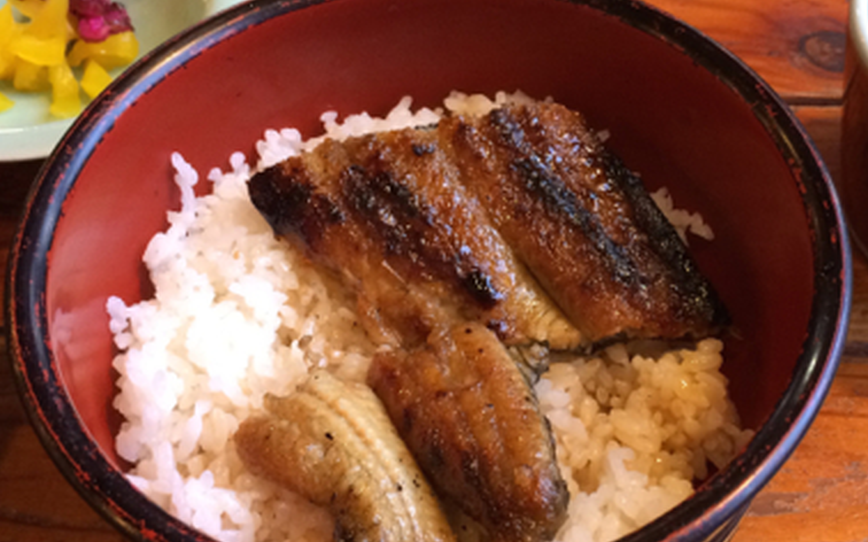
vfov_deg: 24.8
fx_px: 1230
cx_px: 494
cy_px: 204
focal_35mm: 52
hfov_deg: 38.8
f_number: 2.2
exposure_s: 1/30
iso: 200
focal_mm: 4.15
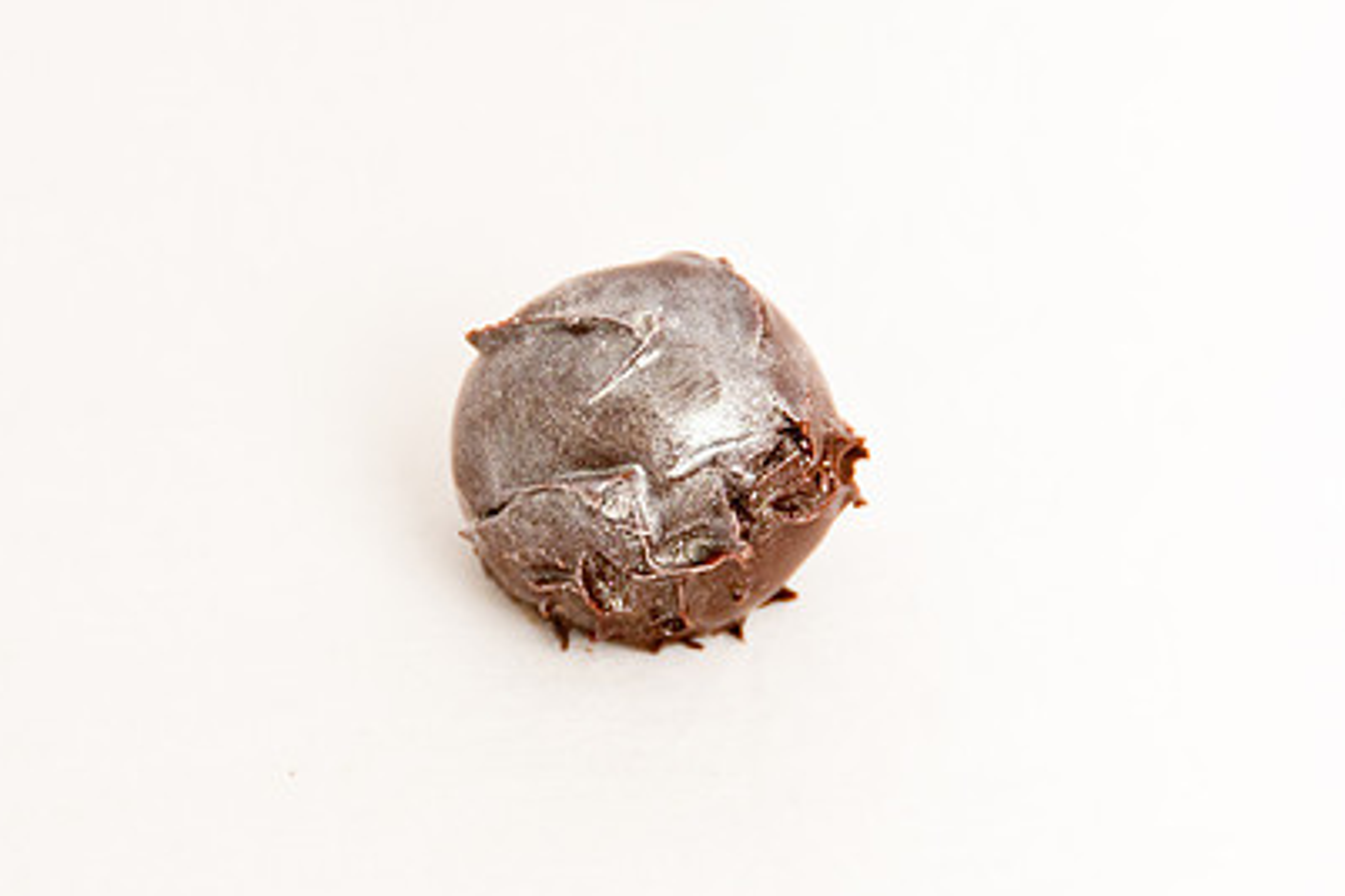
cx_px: 599
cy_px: 480
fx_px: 13710
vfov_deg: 3.7
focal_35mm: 367
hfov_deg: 5.6
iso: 320
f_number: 5.6
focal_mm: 170
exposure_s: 1/40
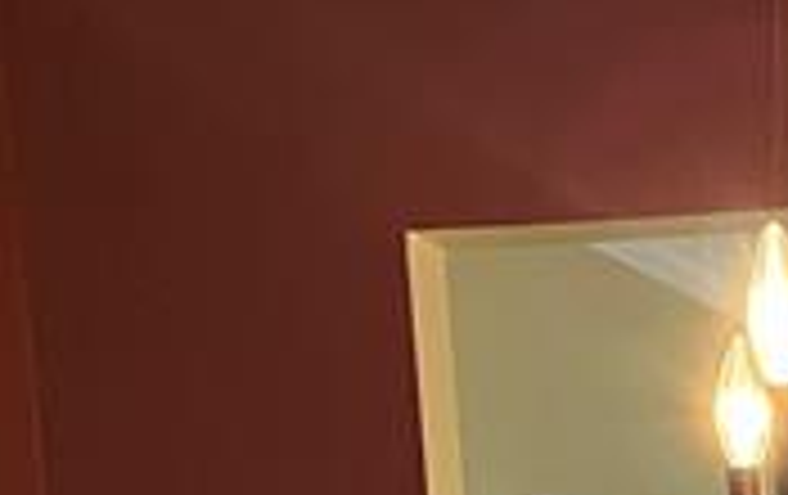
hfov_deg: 12.3
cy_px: 1287
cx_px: 1216
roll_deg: +2.5
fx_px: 3463
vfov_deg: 7.5
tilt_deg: -8.1
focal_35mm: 161
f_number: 1.6
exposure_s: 1/60
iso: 400
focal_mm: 5.1
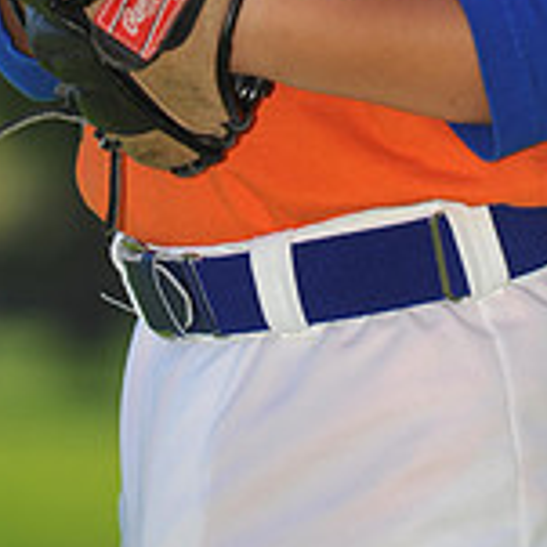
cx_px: 272
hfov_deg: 3.7
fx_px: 8474
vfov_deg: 3.7
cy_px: -283
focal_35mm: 474
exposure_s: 1/1600
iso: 200
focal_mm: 145
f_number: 4
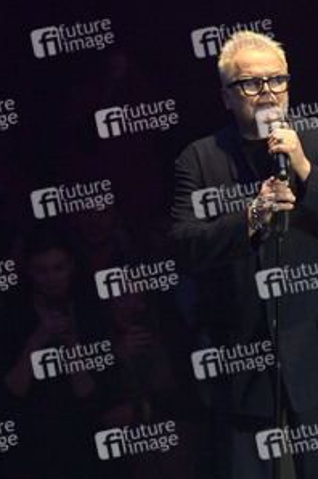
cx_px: 255
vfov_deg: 4.9
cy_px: 240
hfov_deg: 3.2
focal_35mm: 424
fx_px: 5631
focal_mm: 280
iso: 6400
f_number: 5.6
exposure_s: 1/640
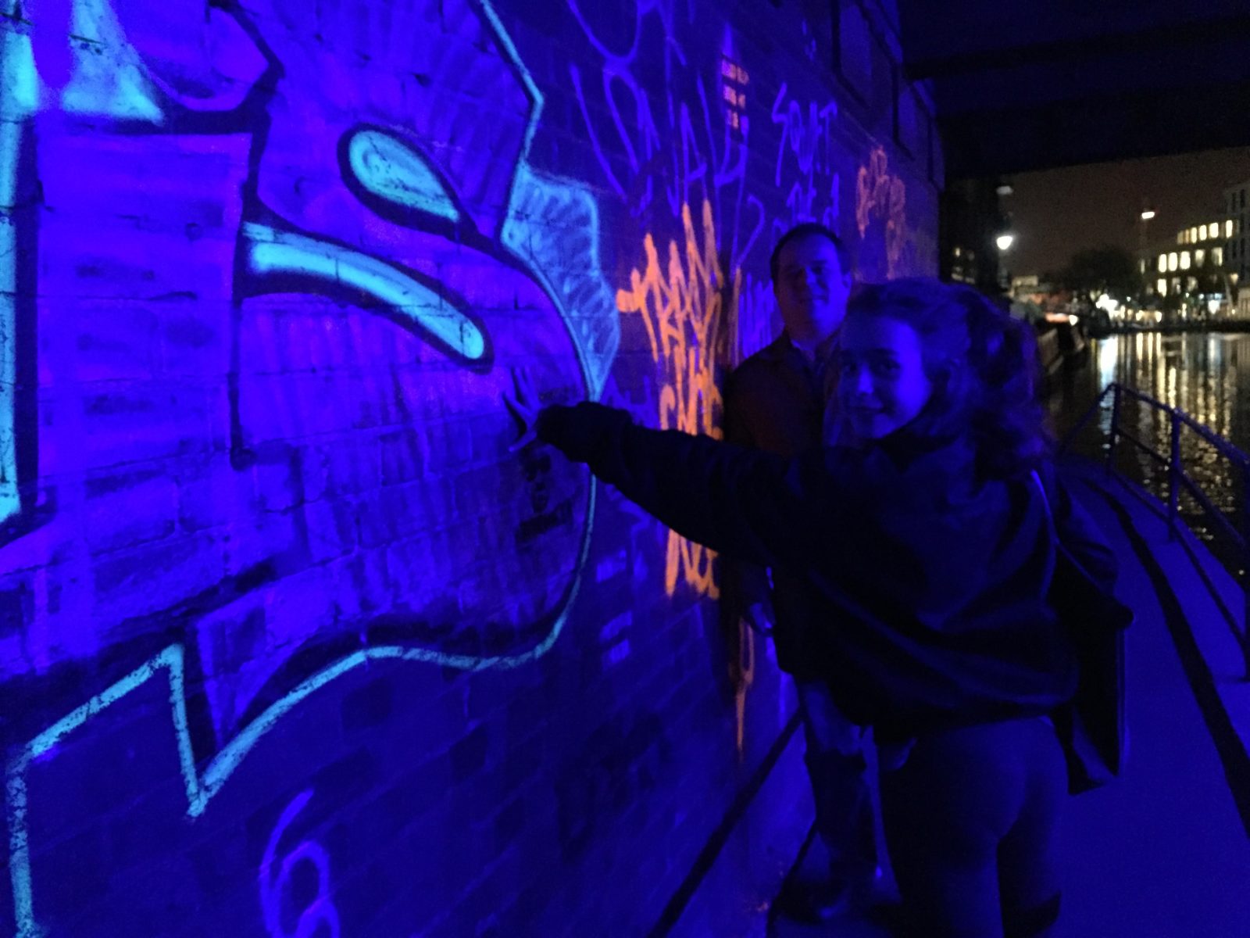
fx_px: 1047
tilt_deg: -5.7
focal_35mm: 29
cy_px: 469
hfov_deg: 61.7
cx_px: 625
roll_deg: +3.3
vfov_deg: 48.2
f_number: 2.2
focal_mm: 4.15
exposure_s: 1/17
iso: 2000
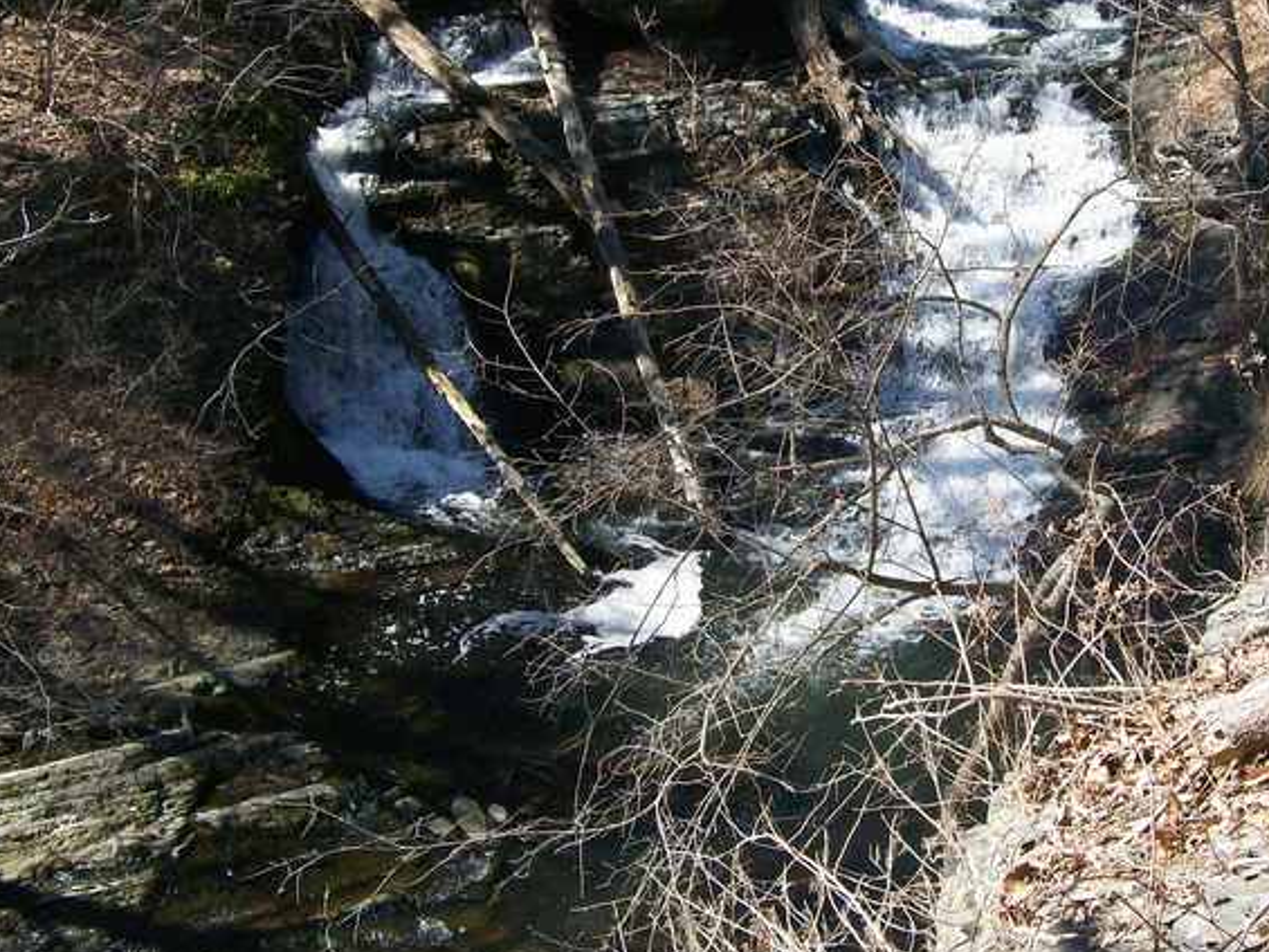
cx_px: 845
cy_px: 346
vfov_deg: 28.4
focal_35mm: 51
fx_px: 1870
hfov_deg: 37.1
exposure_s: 1/376
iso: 160
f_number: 4.8
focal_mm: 6
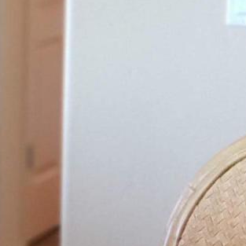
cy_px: 117
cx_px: -222
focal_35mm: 294
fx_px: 2364
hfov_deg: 5.8
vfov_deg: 6.0
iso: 250
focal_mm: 6
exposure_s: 1/24
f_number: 2.4
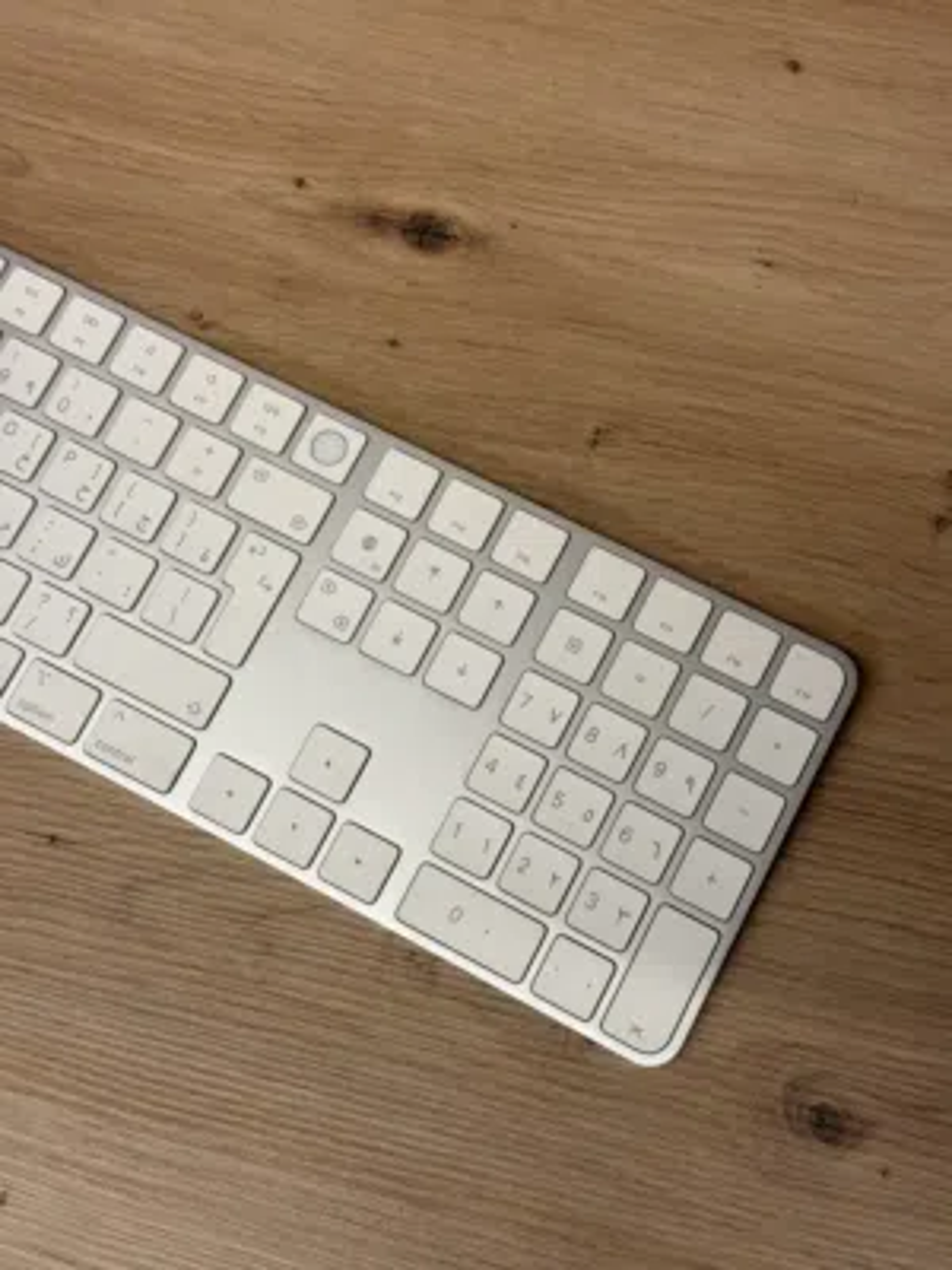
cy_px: 635
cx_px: 476
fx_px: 1760
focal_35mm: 48
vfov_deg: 39.7
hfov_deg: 30.3
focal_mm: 6.76
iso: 80
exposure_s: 1/100
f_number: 1.78
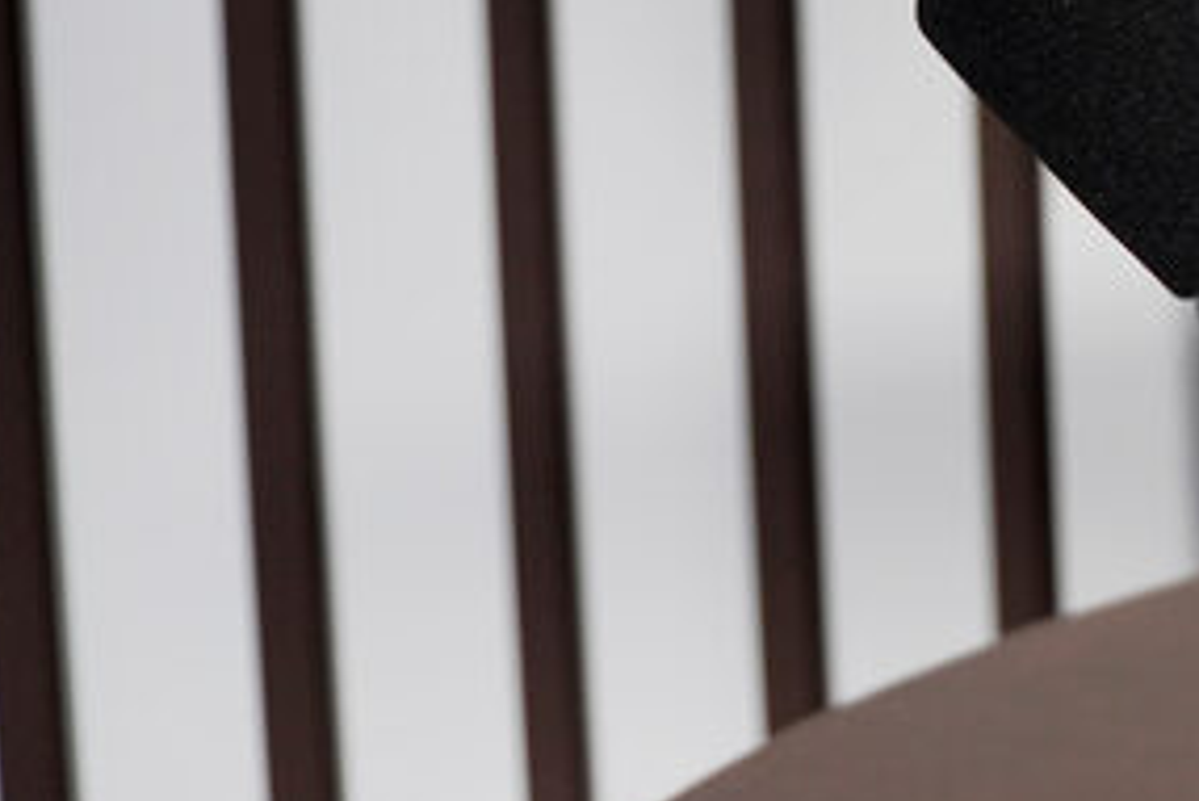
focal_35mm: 114
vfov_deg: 11.9
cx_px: 2553
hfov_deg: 14.3
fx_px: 3807
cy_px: 101
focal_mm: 17
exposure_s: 1/125
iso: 800
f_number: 2.8
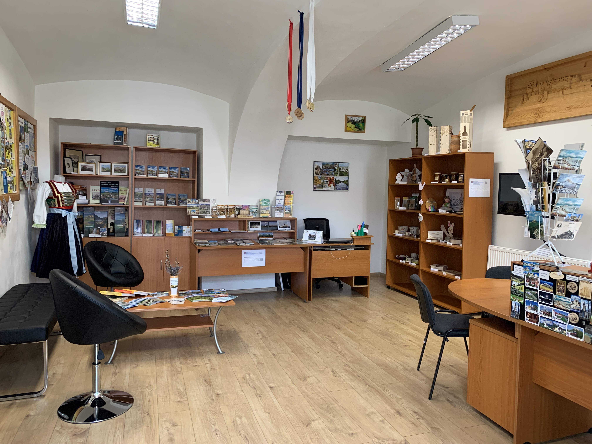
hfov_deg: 67.3
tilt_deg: -3.9
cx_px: 296
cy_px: 222
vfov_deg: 53.1
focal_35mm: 26
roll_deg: -1.4
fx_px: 445
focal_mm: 4.25
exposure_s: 1/50
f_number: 1.8
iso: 125
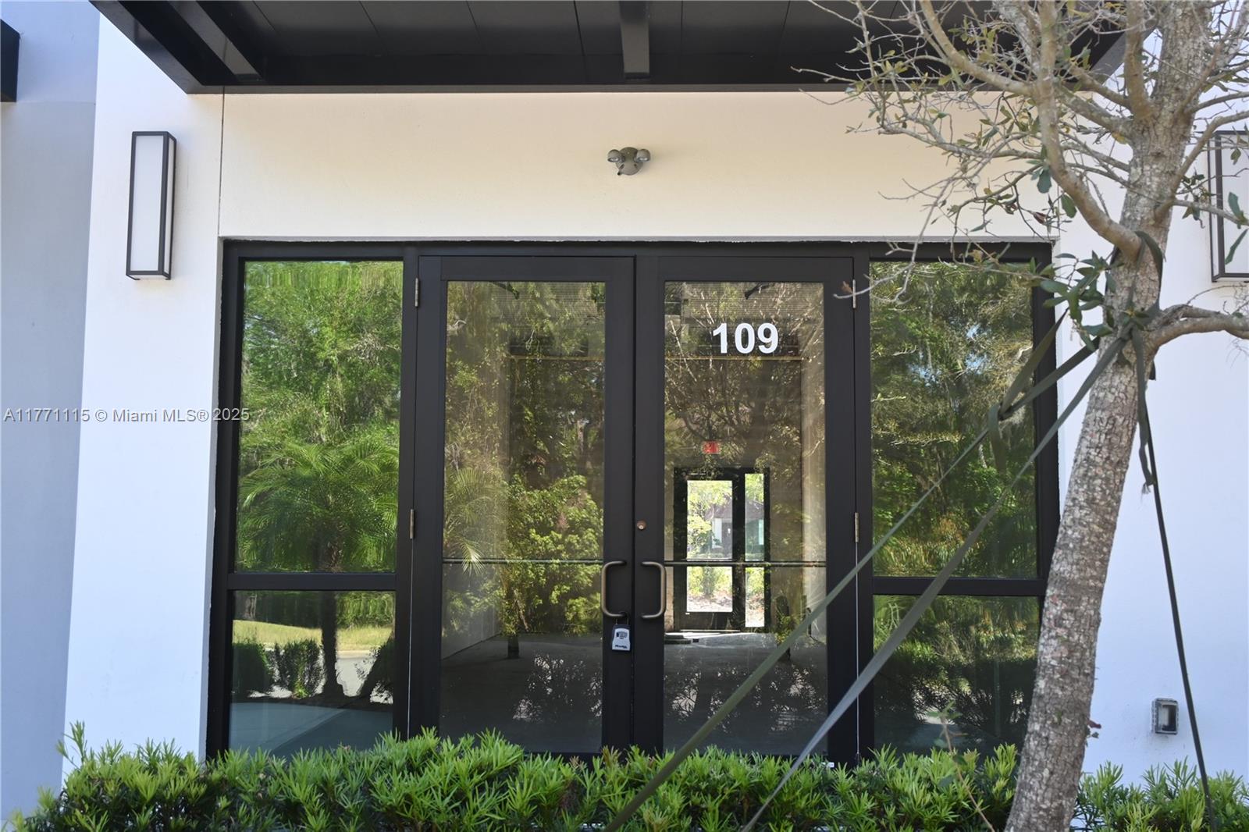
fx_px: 1353
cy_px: 416
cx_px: 624
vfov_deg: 34.2
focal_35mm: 39
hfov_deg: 49.6
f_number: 4.5
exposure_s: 1/250
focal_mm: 26
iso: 280
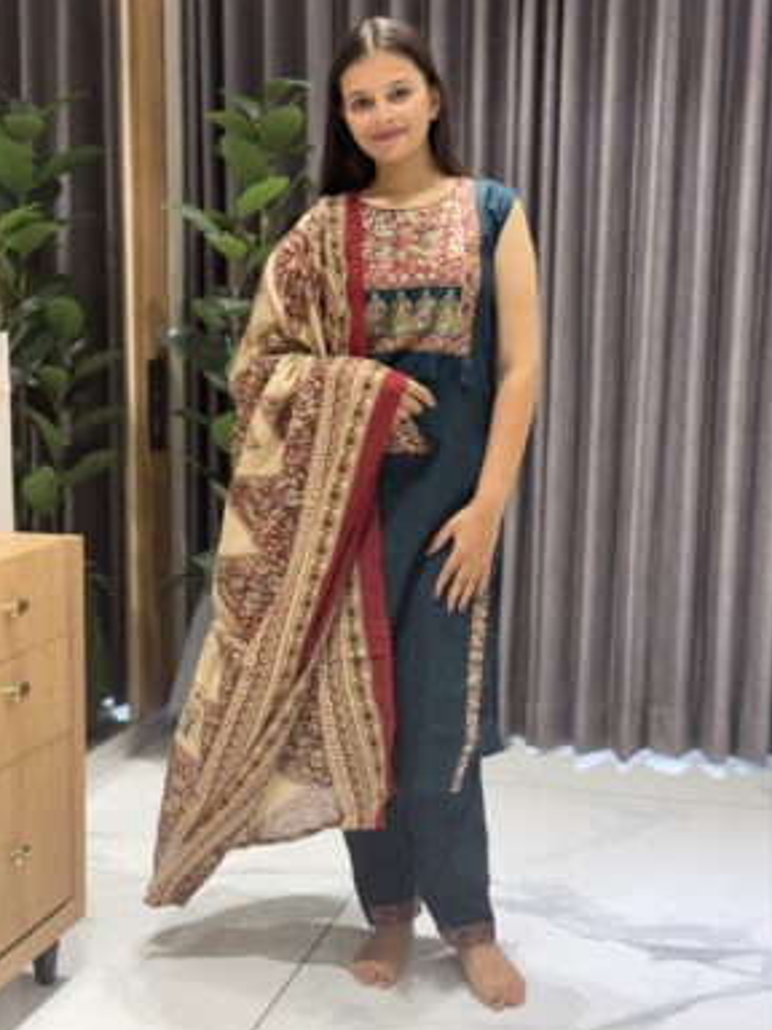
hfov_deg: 29.1
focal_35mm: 50
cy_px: 510
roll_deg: -0.3
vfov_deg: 38.2
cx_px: 391
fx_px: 1487
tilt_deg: -6.5
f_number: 1.78
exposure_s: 1/100
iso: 200
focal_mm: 6.76
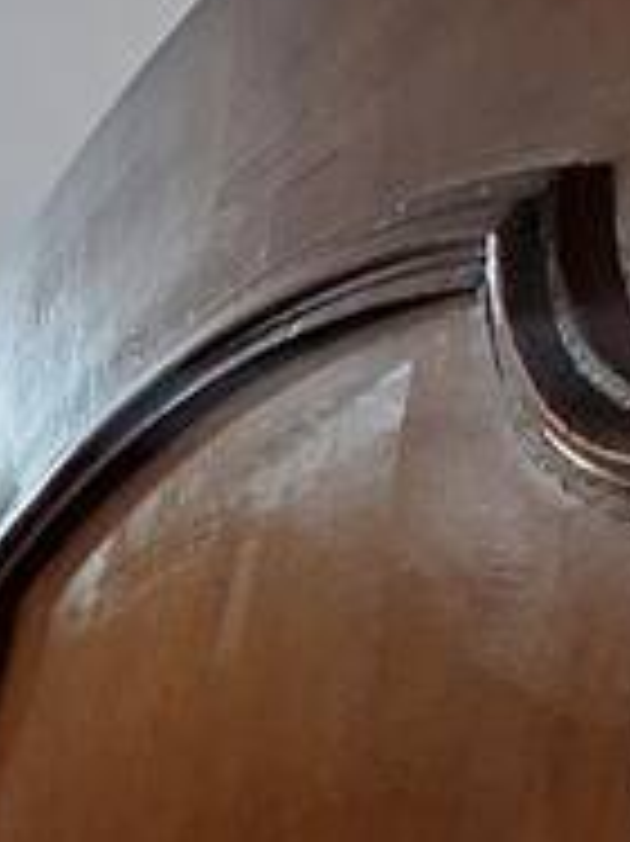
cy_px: 1495
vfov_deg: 19.6
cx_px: -828
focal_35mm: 75
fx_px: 1822
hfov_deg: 14.2
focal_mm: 1.74
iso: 125
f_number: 2.2
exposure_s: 1/40
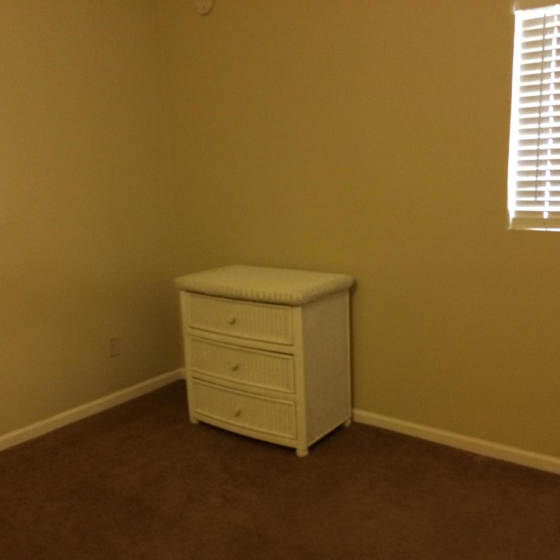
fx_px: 659
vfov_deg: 46.0
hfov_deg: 46.0
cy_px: 284
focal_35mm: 36
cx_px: 275
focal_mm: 4.12
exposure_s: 1/20
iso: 320
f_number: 2.2
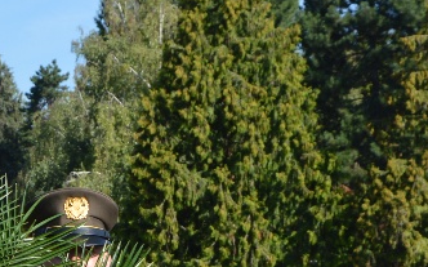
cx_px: -62
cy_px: 451
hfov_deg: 11.0
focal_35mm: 188
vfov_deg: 6.8
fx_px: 2191
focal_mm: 34
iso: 100
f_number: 7.1
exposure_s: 1/200
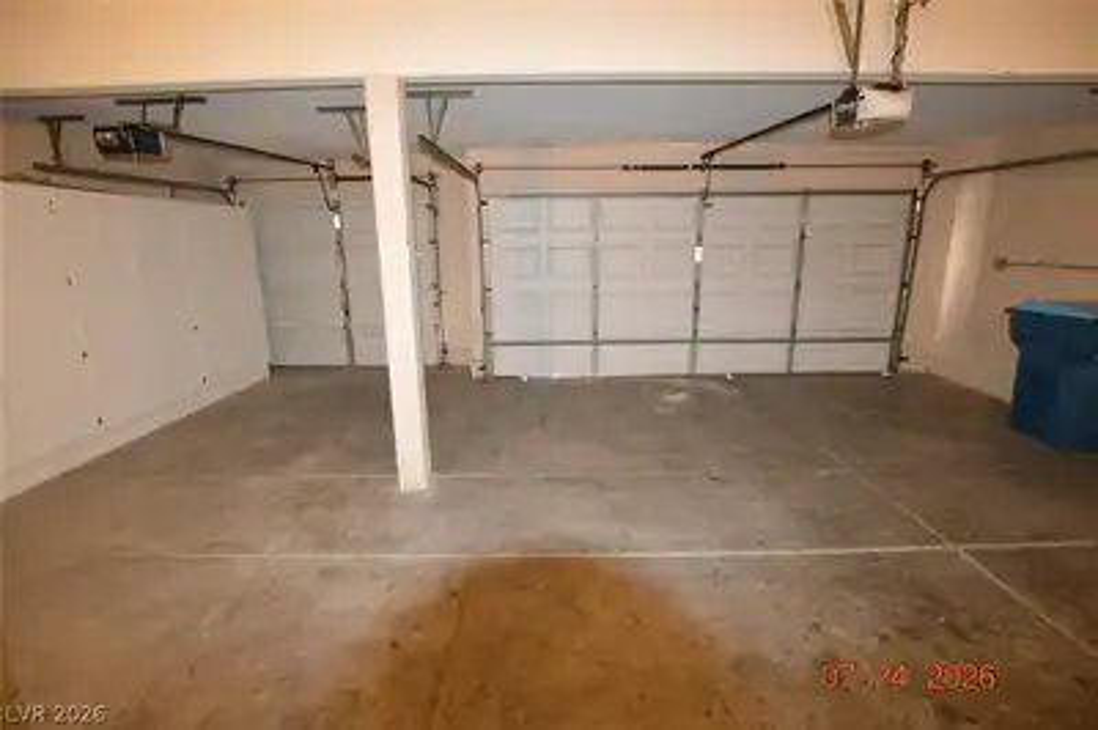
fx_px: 457
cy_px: 365
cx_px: 549
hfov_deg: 100.4
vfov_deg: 77.2
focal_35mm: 15
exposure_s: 1/60
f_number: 3.5
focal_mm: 10
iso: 2800
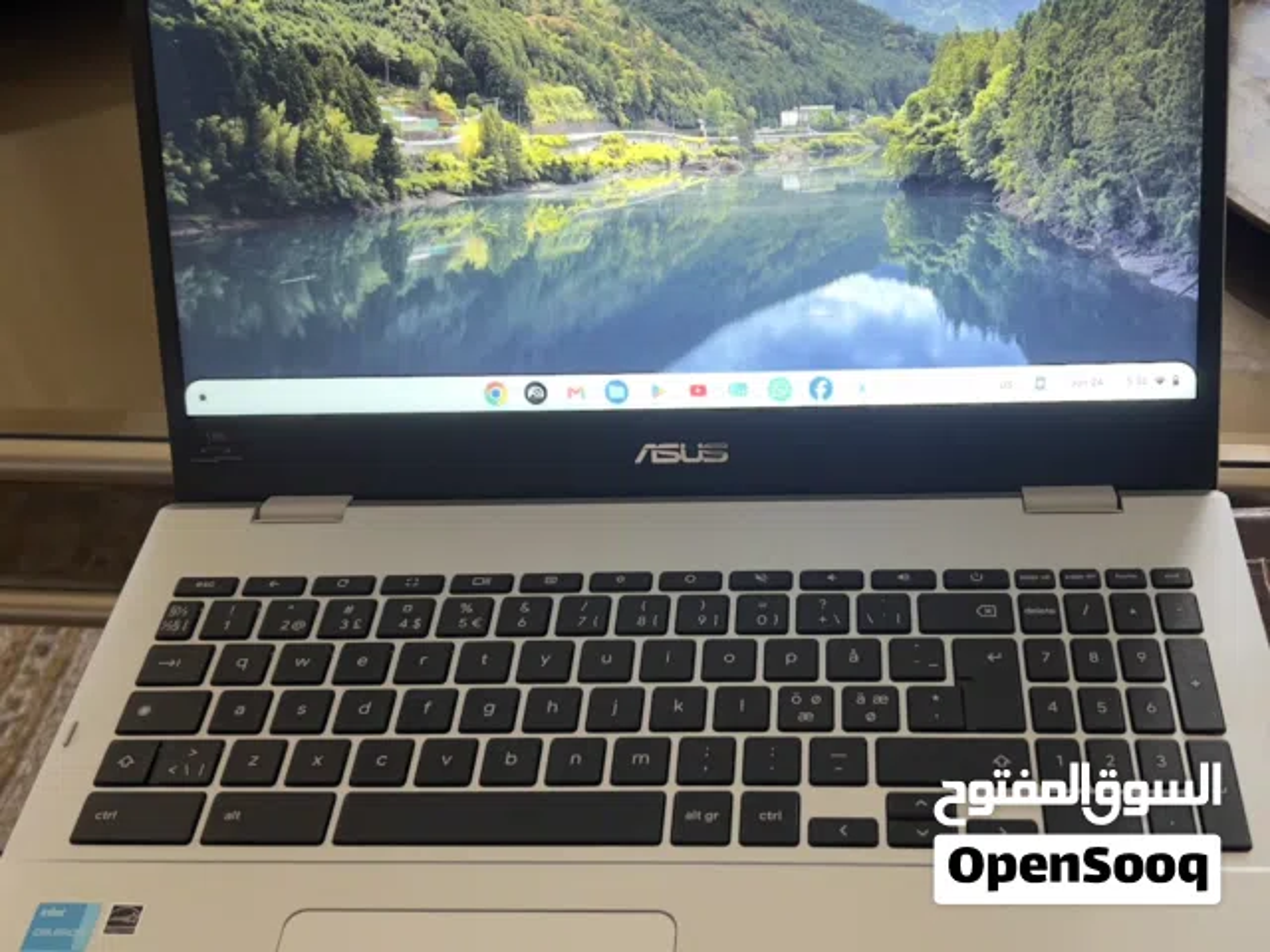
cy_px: 476
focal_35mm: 26
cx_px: 635
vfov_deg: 53.1
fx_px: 954
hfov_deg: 67.3
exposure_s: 1/60
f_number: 1.5
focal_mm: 5.7
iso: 320
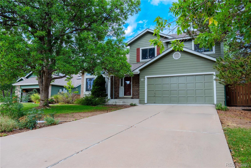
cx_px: 126
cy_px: 84
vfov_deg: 53.1
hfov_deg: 73.8
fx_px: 167
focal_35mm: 24
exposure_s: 1/800
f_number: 9
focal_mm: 24
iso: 50
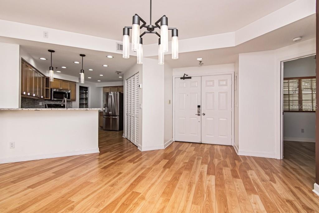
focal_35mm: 16
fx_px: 146
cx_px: 160
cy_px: 106
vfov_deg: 72.1
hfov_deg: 95.0
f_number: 9
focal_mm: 11
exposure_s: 1/200
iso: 640
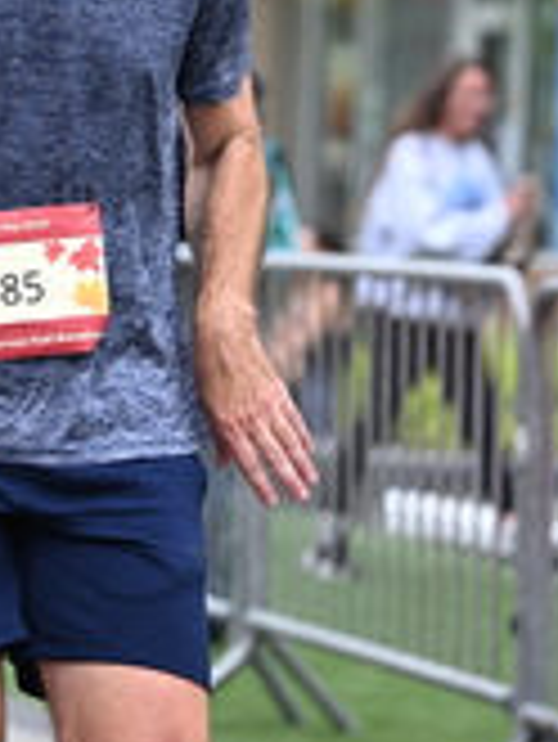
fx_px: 6053
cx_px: -25
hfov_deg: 5.3
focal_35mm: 282
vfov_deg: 7.0
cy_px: -76
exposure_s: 1/2000
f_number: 2.8
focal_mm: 88
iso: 640
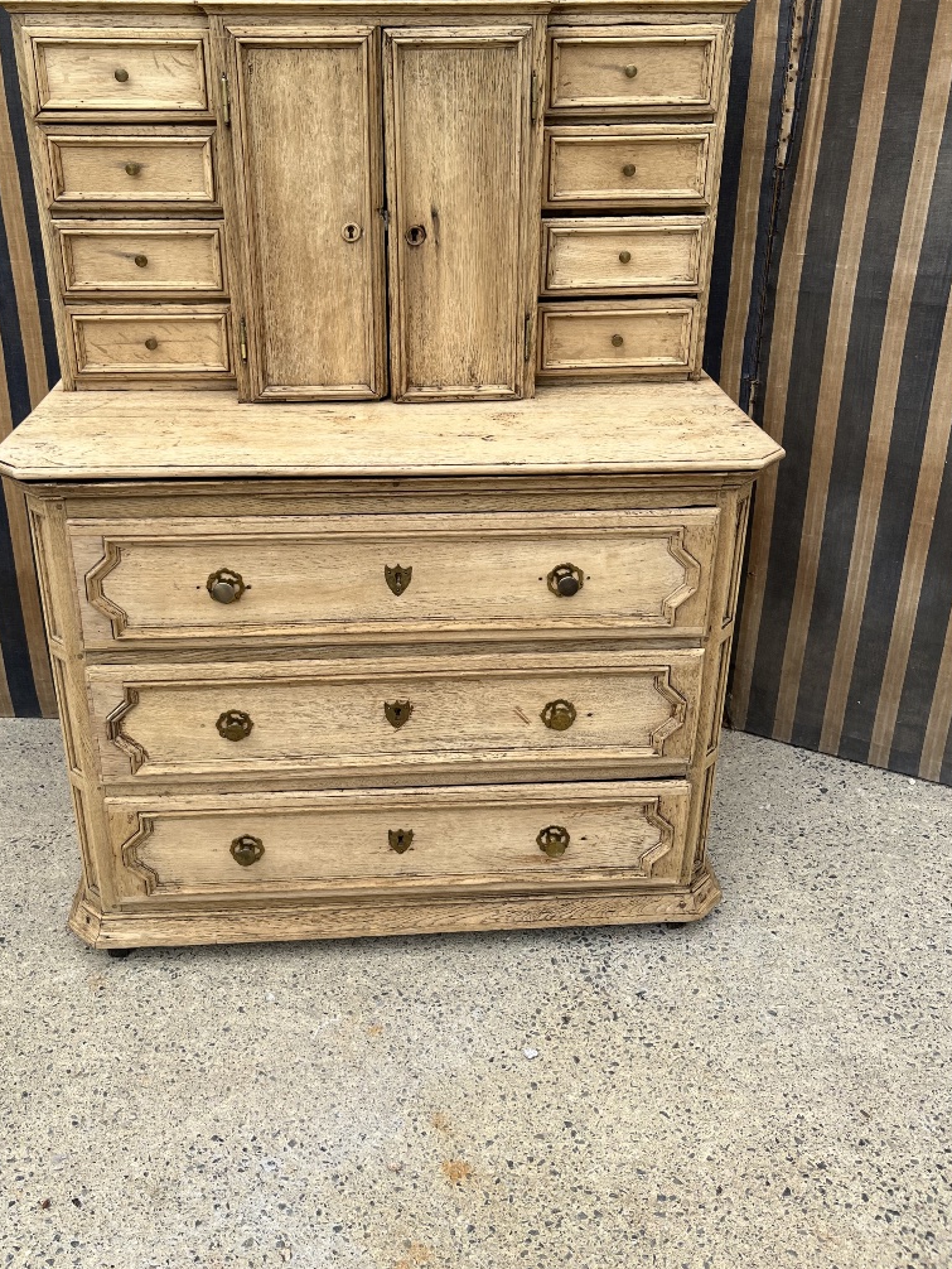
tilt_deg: -26.4
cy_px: 537
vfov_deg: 58.1
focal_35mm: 31
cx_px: 419
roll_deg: +1.3
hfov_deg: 45.4
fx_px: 1136
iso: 50
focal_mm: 5.1
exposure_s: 1/1558
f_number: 1.6
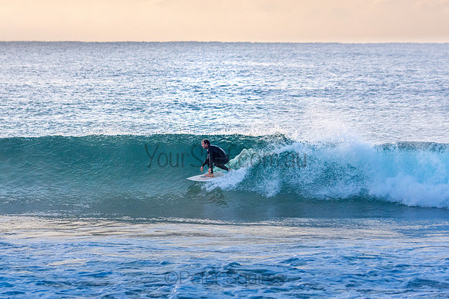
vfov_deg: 4.5
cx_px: 224
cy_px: 150
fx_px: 3853
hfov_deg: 6.7
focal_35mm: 309
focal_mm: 200
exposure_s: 1/1250
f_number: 5.6
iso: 800
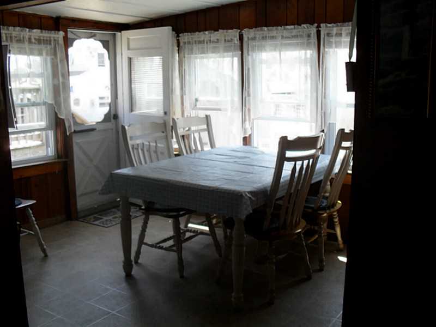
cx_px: 218
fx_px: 441
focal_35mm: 35
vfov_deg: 40.7
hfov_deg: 52.6
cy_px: 164
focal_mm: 6.3
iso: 100
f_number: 3.2
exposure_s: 1/60
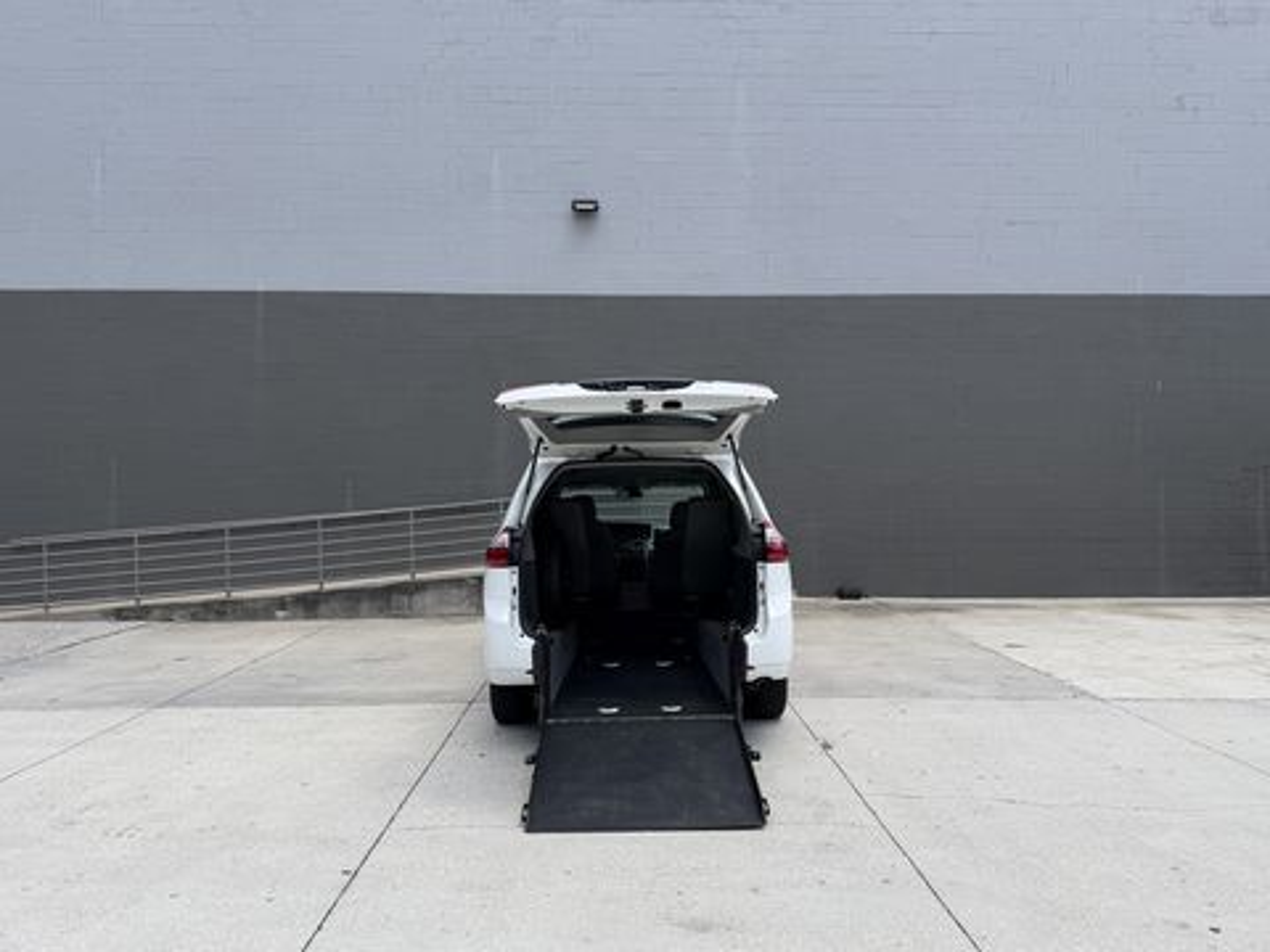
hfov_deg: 71.6
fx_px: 881
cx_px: 635
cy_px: 476
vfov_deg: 56.8
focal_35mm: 24
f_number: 1.78
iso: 80
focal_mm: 6.76
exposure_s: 1/2000
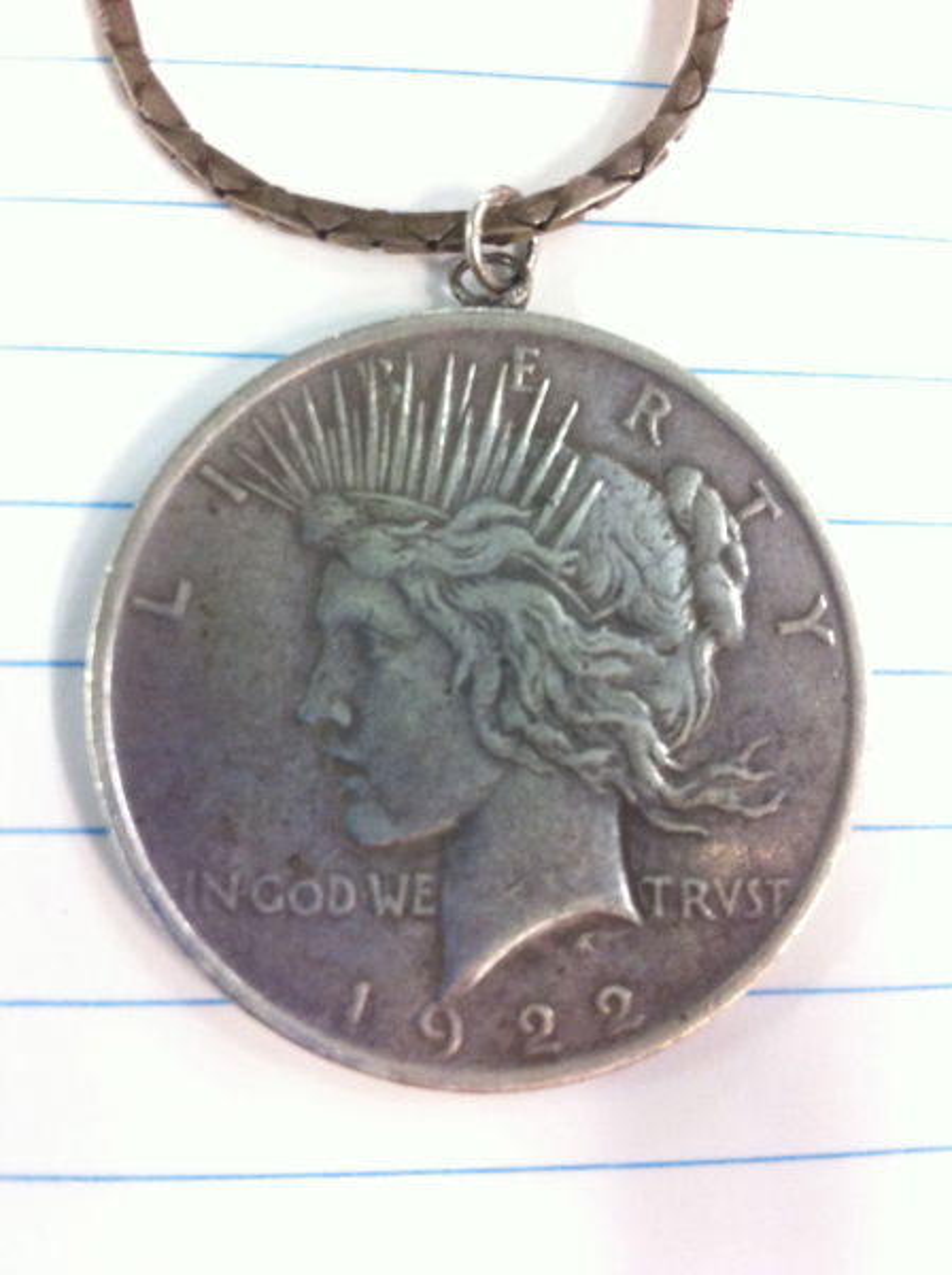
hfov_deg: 40.6
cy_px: 638
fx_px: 1287
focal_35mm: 35
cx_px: 476
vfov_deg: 52.7
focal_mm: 3.85
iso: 320
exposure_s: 1/15
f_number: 2.8
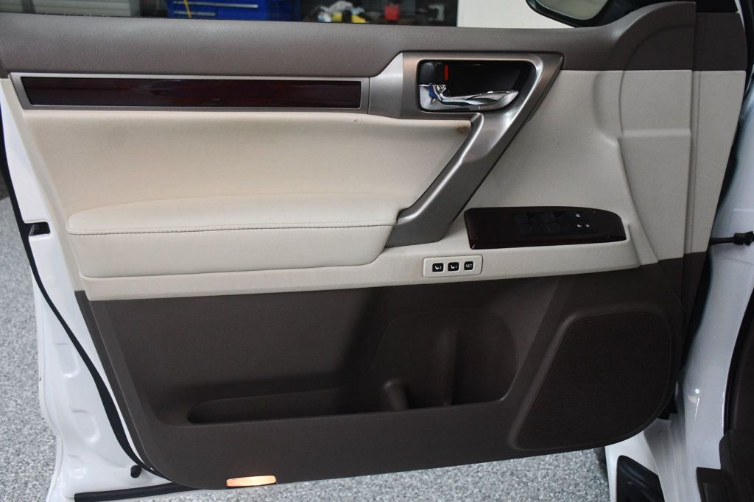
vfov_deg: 38.9
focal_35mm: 34
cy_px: 251
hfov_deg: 55.8
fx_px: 712
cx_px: 377
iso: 2200
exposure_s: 1/125
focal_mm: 23
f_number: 3.8
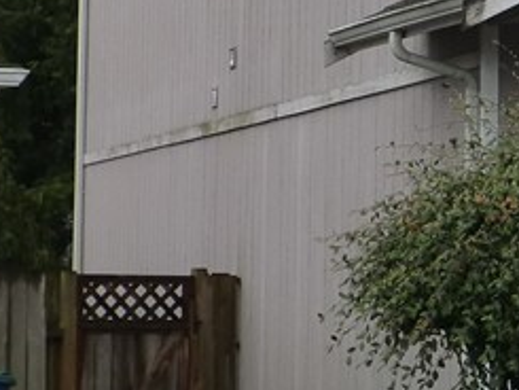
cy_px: -78
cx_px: 849
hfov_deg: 8.5
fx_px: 3390
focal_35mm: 226
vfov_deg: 6.5
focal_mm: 9.7
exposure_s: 1/125
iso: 160
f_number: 4.6
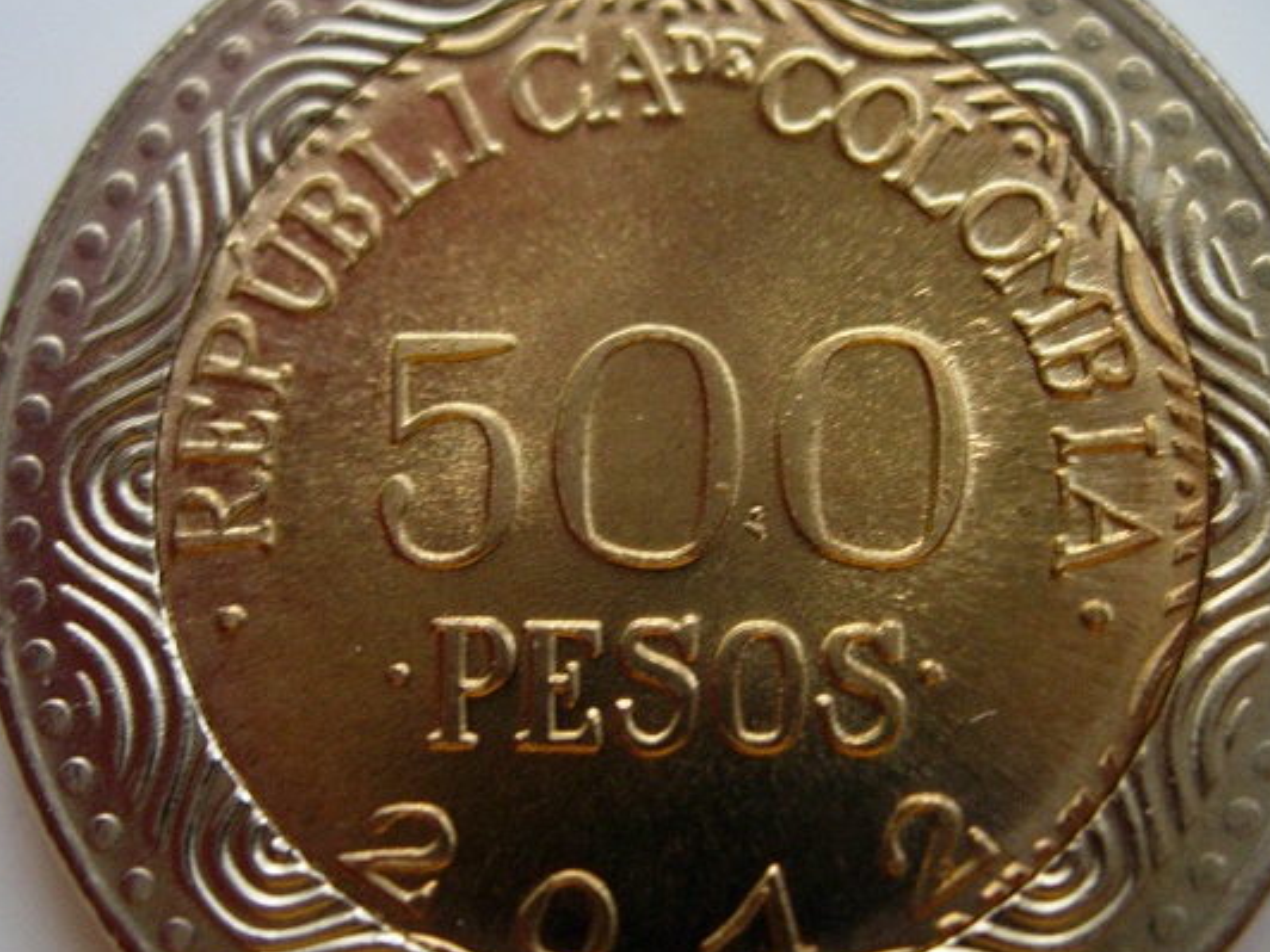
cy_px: 512
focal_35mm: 63
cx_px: 633
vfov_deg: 23.3
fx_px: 2311
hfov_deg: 30.7
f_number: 2.8
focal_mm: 7.8
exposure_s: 1/32
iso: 183
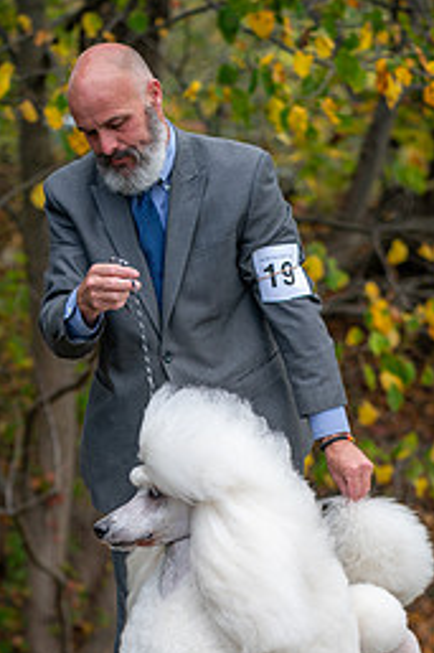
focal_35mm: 140
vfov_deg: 14.6
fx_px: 2535
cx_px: 170
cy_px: 549
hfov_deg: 9.8
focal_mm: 80
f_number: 2.8
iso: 160
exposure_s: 1/800
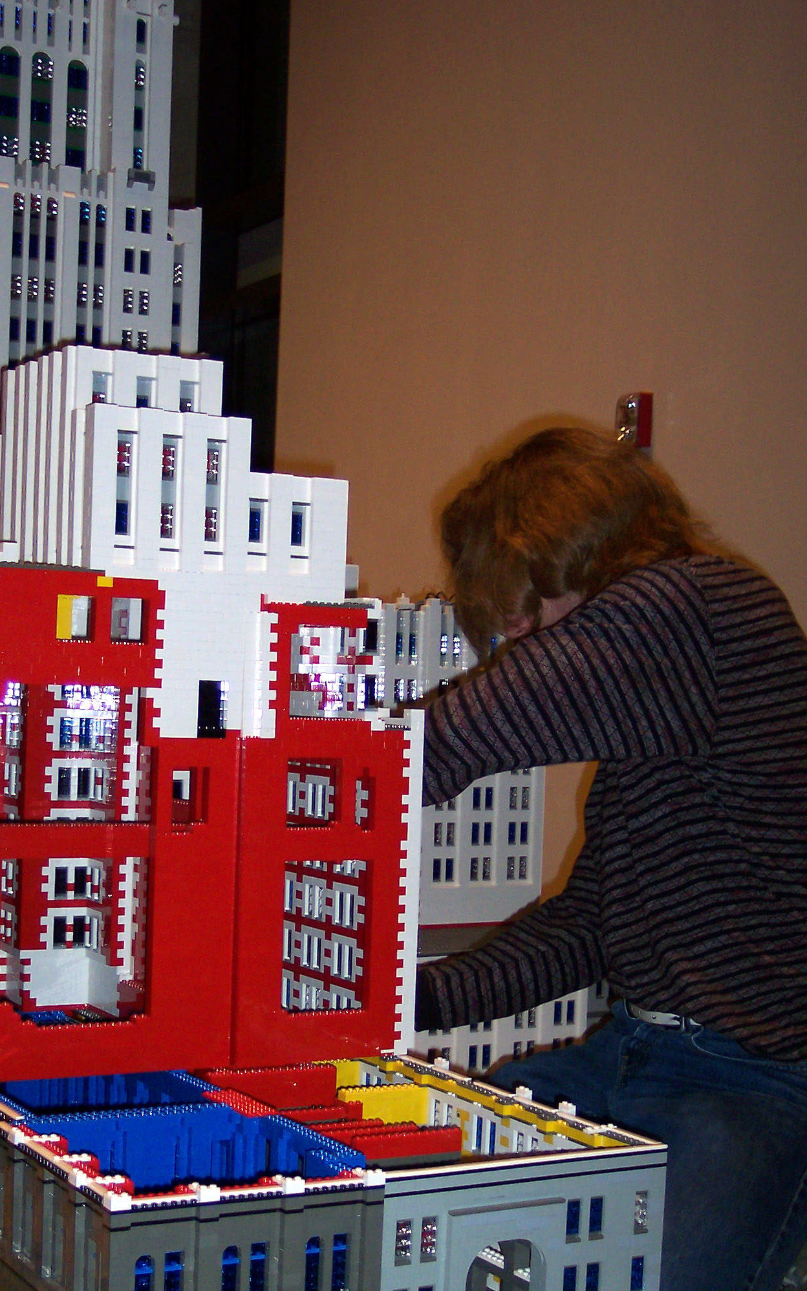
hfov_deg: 24.8
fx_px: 1830
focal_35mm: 52
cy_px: 763
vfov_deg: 38.7
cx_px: 307
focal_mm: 8
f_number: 2.8
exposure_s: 1/30
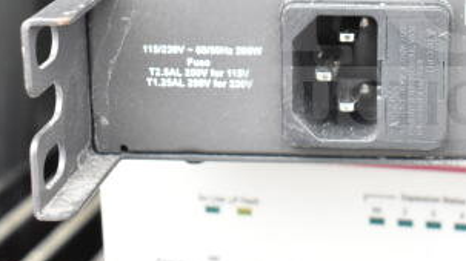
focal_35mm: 98
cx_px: 415
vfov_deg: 12.2
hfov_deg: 21.3
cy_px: 18
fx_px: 1211
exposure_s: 1/160
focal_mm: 31
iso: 1600
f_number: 6.3
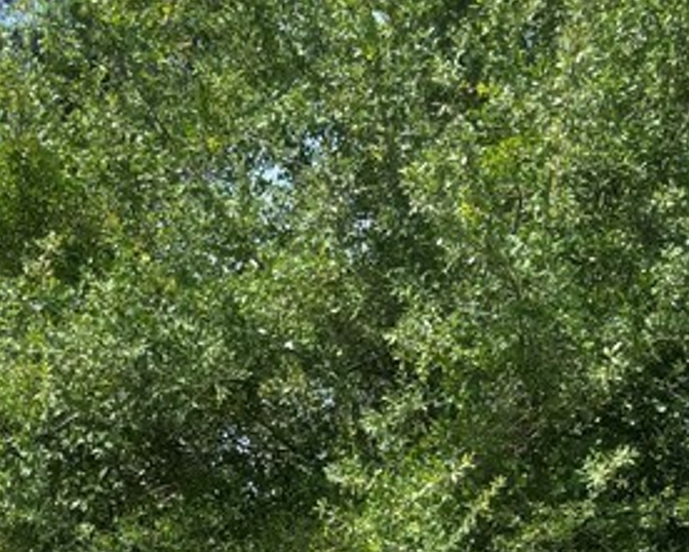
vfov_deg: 14.8
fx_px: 1918
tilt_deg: -6.7
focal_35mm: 94
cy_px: 917
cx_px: 332
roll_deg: -3.6
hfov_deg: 20.4
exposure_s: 1/1233
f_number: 1.6
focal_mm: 5.96
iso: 50
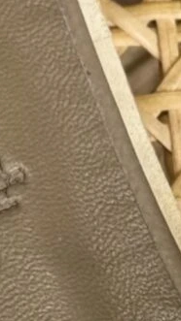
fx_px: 3458
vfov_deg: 5.3
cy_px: 232
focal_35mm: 405
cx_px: 482
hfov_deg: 3.0
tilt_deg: -74.5
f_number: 1.78
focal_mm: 6.76
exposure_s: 1/121
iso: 80
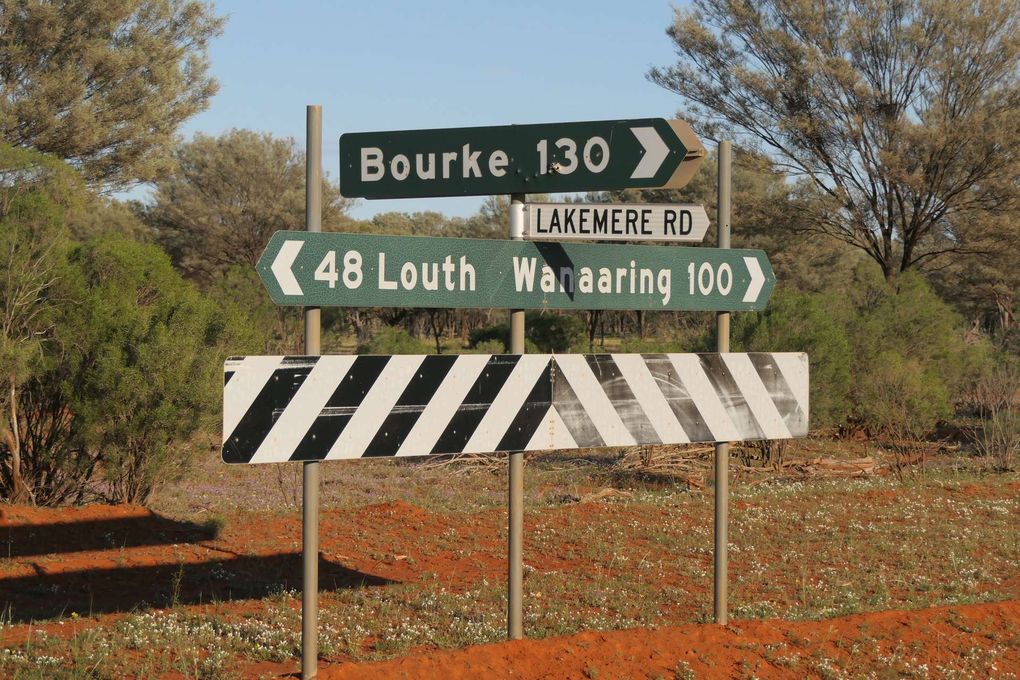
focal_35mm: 105
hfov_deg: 19.5
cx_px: 510
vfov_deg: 13.0
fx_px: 2975
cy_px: 340
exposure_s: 1/640
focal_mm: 38.4
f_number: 5
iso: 400
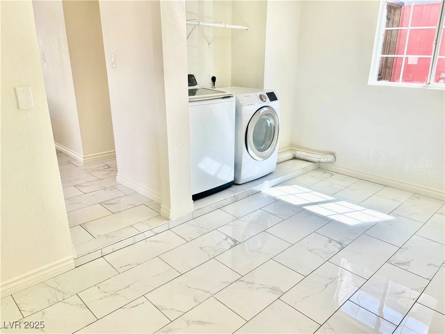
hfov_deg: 69.4
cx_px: 222
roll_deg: -0.4
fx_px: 321
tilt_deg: -18.7
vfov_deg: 54.9
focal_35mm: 25
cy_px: 167
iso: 32
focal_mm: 5.1
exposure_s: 1/389
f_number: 1.6
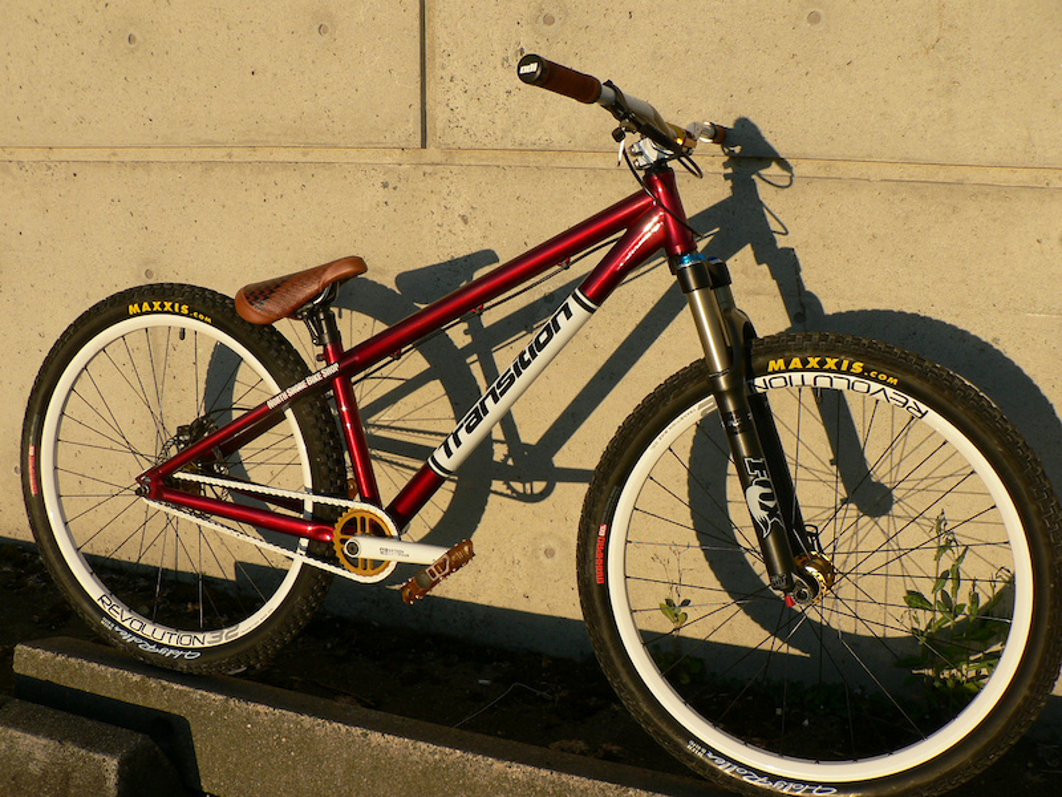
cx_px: 531
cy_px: 398
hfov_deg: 52.6
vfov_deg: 40.7
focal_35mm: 35
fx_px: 1074
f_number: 4
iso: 64
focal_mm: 6
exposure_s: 1/400
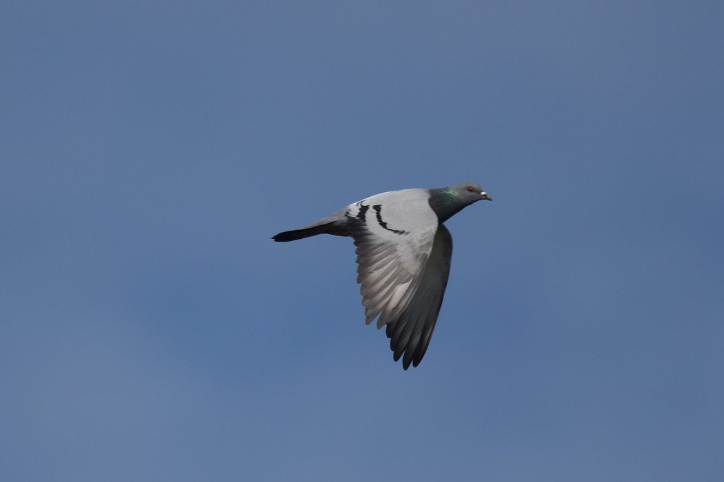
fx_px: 20110
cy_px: 241
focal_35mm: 1000
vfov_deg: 1.4
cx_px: 362
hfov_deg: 2.1
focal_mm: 500
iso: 220
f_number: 6.7
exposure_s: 1/1600
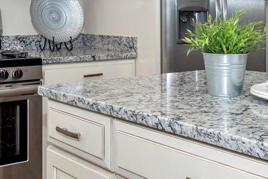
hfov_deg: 31.4
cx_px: 135
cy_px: 30
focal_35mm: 64
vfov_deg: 20.9
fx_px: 477
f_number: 8
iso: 320
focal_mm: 14
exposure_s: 1/100
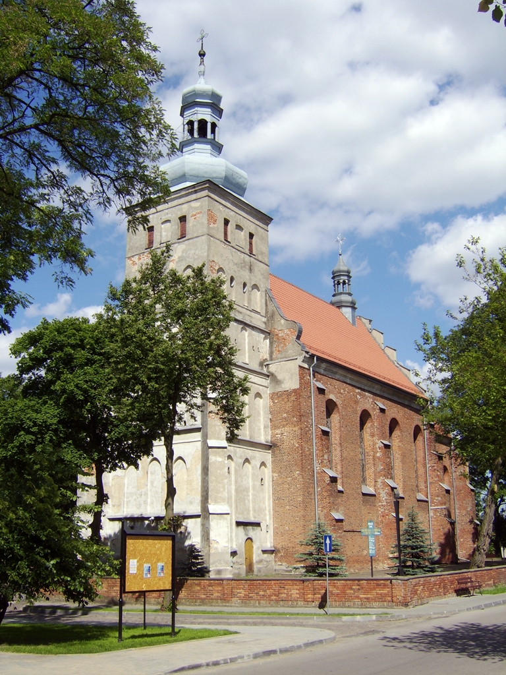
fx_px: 604
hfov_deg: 45.4
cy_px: 338
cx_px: 253
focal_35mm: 31
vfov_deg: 58.4
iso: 71
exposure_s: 1/420
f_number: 6.7
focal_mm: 8.13
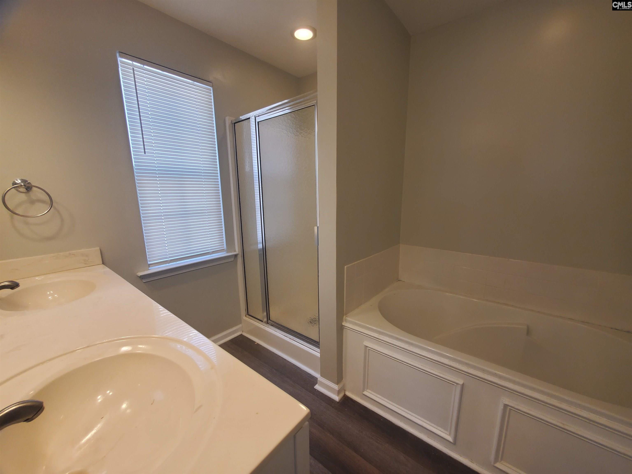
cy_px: 237
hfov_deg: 106.2
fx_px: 237
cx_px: 316
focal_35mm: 13
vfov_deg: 89.9
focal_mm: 1.8
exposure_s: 1/60
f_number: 2.2
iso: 160
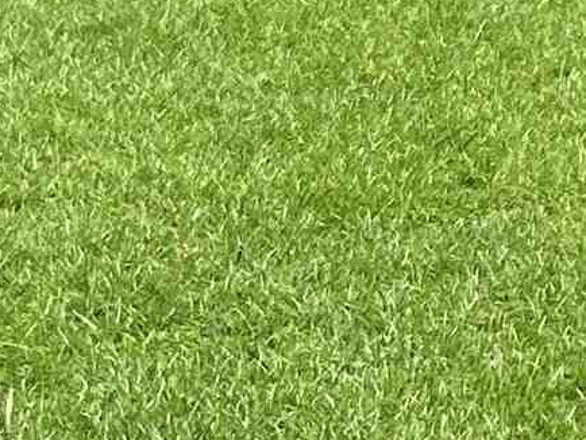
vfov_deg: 7.6
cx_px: 1009
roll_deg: +0.5
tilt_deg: -0.1
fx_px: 3117
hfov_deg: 10.2
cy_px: -582
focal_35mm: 184
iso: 50
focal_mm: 5.7
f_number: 1.5
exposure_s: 1/3831
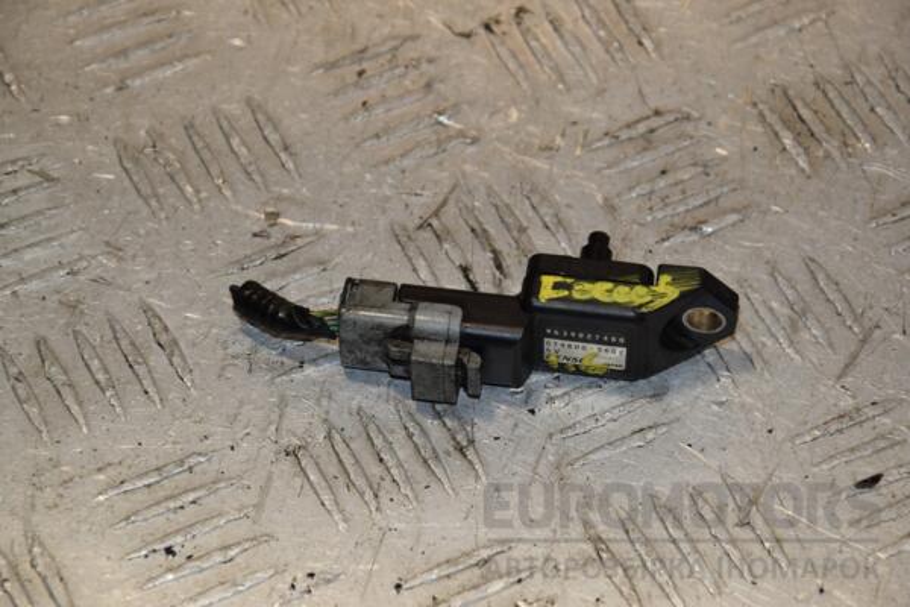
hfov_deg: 13.0
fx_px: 3981
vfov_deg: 8.7
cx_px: 455
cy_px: 304
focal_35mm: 158
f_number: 8
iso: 800
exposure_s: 1/200
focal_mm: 105
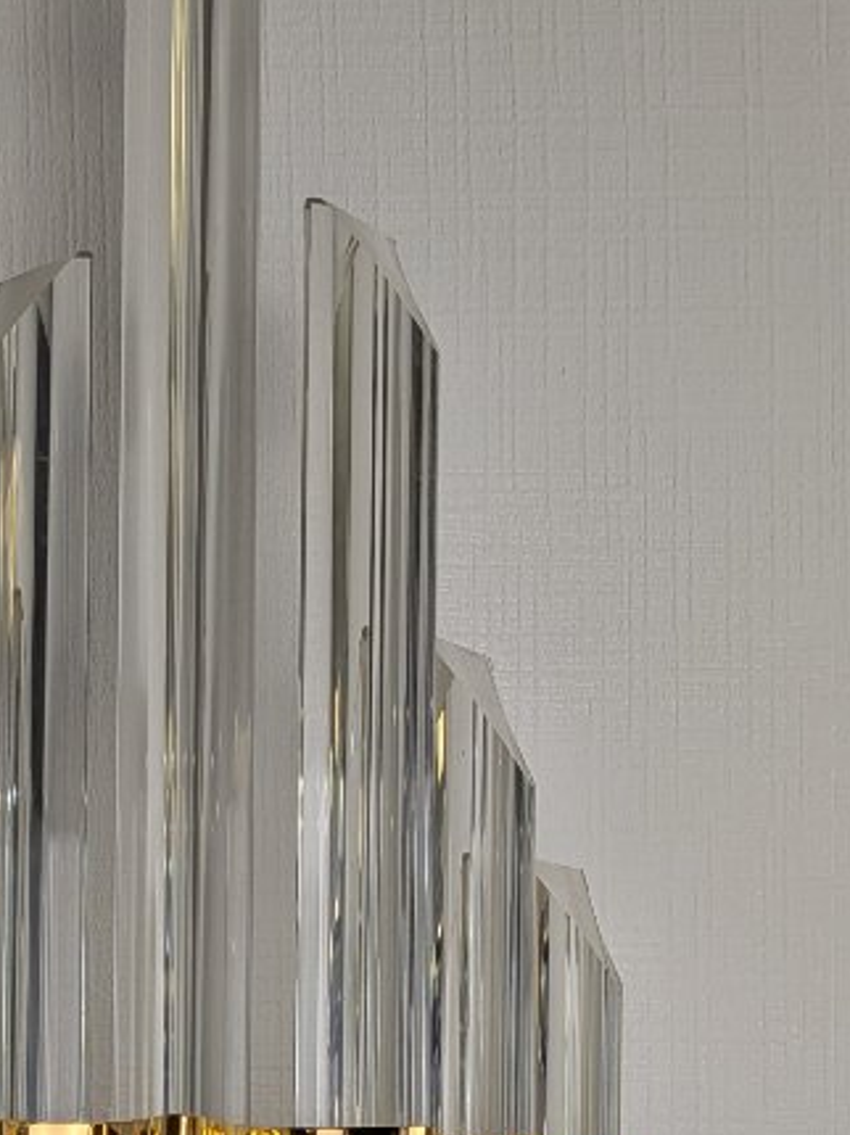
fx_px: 2196
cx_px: 243
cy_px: 1233
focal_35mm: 67
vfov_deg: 26.8
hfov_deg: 21.8
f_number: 1.7
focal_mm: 4.53
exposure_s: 1/1418
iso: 26
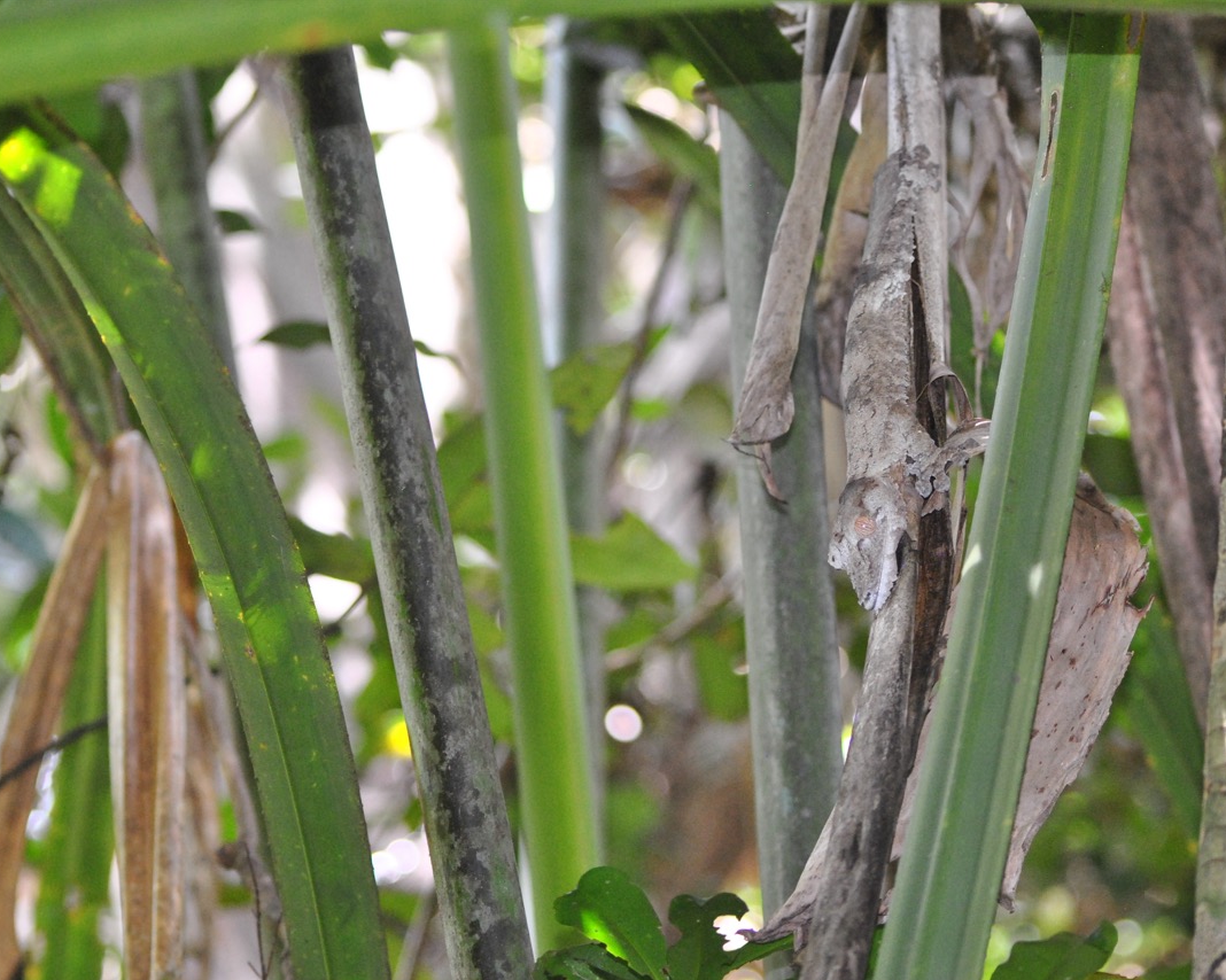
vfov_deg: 9.6
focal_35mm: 161
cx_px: 653
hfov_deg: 12.0
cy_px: 491
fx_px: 5825
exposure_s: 1/200
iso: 800
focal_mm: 95
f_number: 4
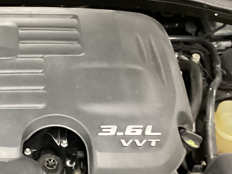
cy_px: 114
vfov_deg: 17.9
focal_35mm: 82
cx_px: 36
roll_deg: -3.6
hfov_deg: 23.4
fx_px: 549
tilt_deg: -44.2
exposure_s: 1/24
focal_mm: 3.3
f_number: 2.4
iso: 640
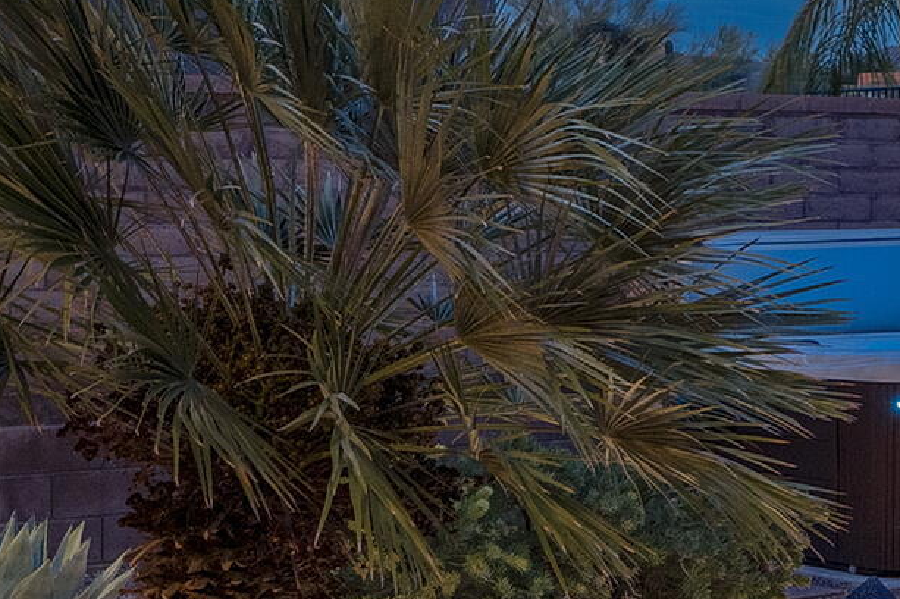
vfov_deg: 14.2
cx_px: 1699
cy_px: 210
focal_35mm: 96
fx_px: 2399
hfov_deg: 16.9
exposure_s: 1.3
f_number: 7.1
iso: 200
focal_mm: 21
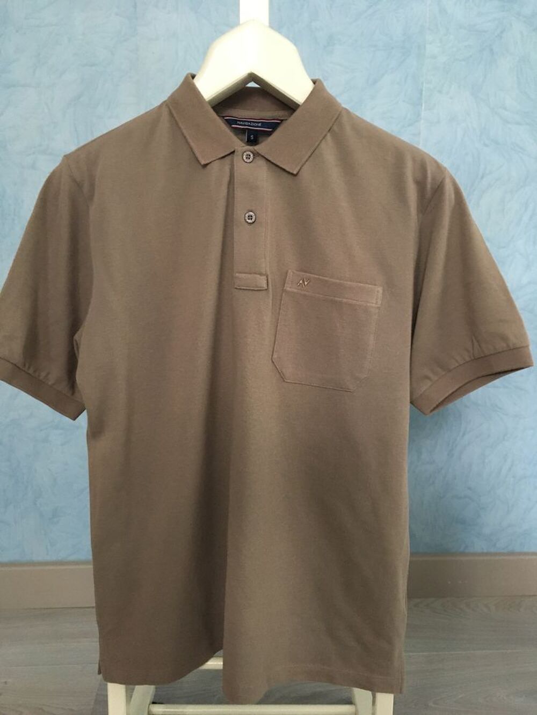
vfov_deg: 61.7
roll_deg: -1.2
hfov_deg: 48.2
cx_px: 268
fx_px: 600
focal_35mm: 29
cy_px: 358
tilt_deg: -9.8
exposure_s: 1/33
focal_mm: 4.15
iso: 200
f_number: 2.2
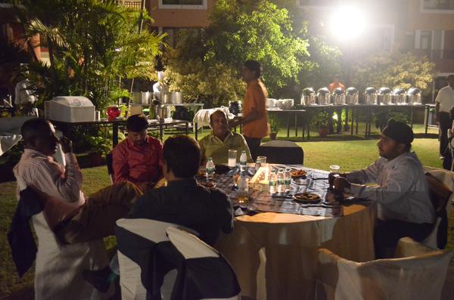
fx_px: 453
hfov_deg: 53.2
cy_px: 150
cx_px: 227
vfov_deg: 36.7
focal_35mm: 36
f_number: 4
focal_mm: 24
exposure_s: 1/30
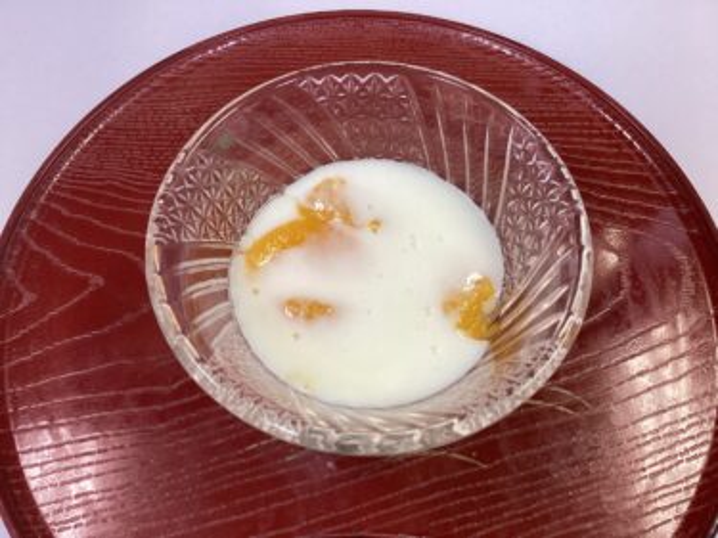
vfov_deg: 45.4
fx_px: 643
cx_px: 359
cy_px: 269
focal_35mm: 31
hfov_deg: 58.4
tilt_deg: -66.4
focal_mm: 3.3
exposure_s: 1/60
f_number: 2.4
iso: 125
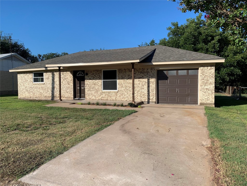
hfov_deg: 67.3
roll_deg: +0.6
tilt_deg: -3.1
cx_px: 124
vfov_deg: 53.1
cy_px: 93
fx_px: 186
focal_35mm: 26
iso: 25
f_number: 1.8
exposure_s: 1/2481
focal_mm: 4.25
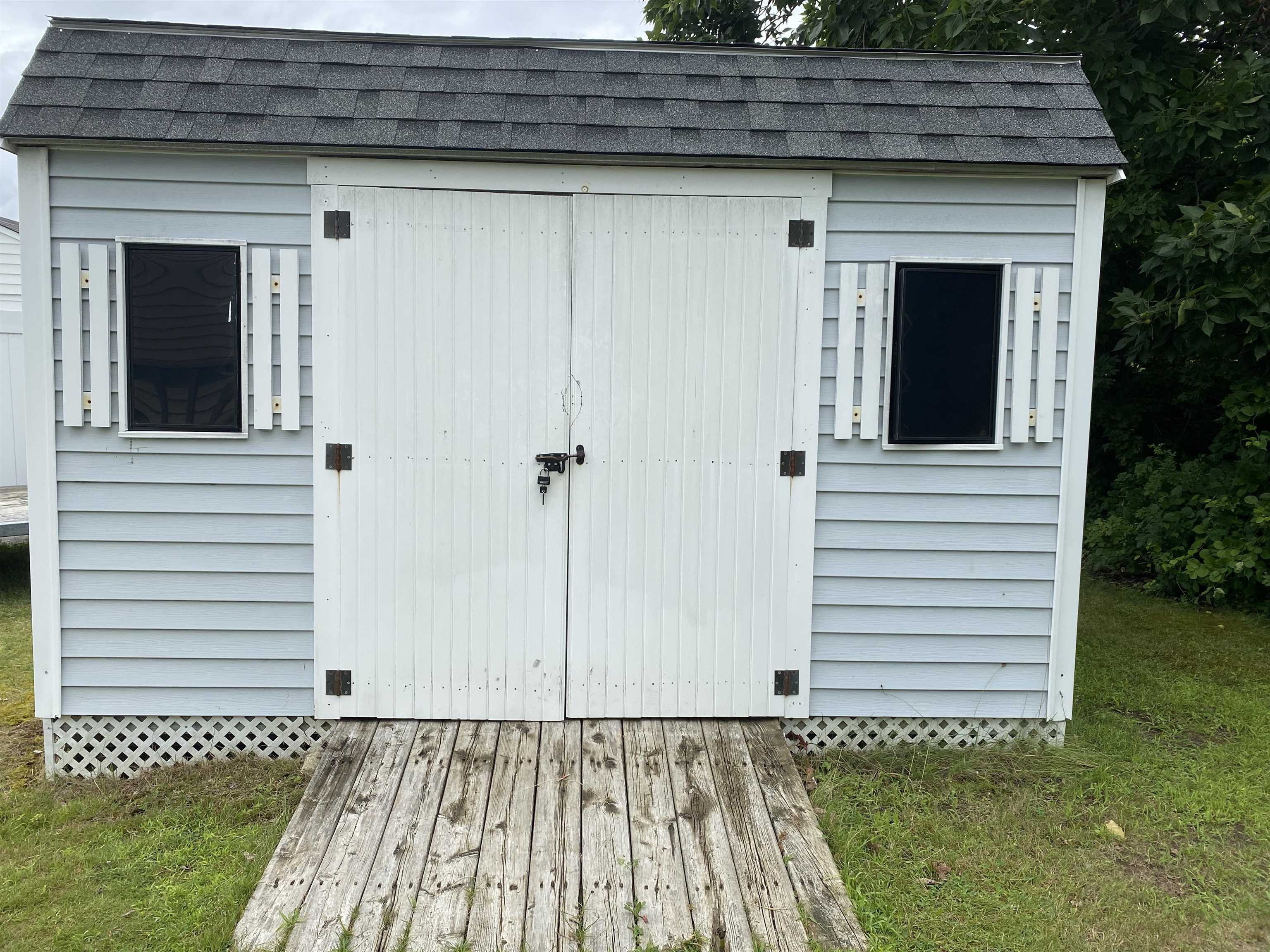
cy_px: 476
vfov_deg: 53.1
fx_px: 954
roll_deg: -1.8
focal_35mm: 26
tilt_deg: -6.5
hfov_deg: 67.3
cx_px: 635
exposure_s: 1/1300
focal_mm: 4.25
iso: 32
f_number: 1.8
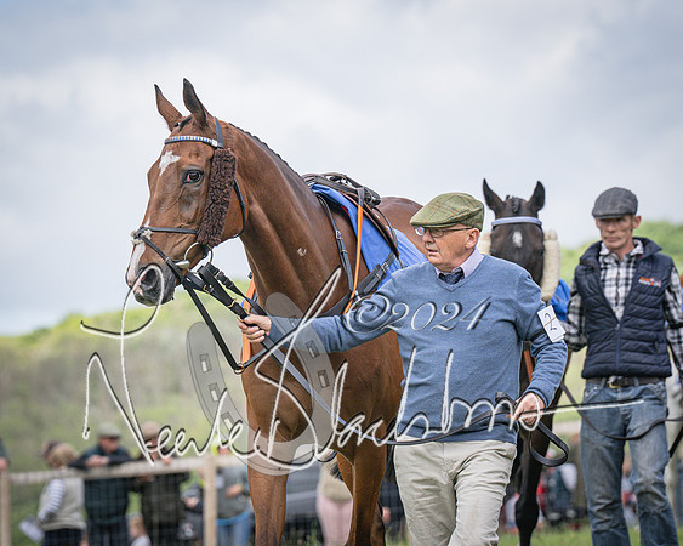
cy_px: 273
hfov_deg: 6.7
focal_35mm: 287
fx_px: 5806
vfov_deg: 5.4
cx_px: 364
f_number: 5
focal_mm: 170
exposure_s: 1/1600
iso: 400
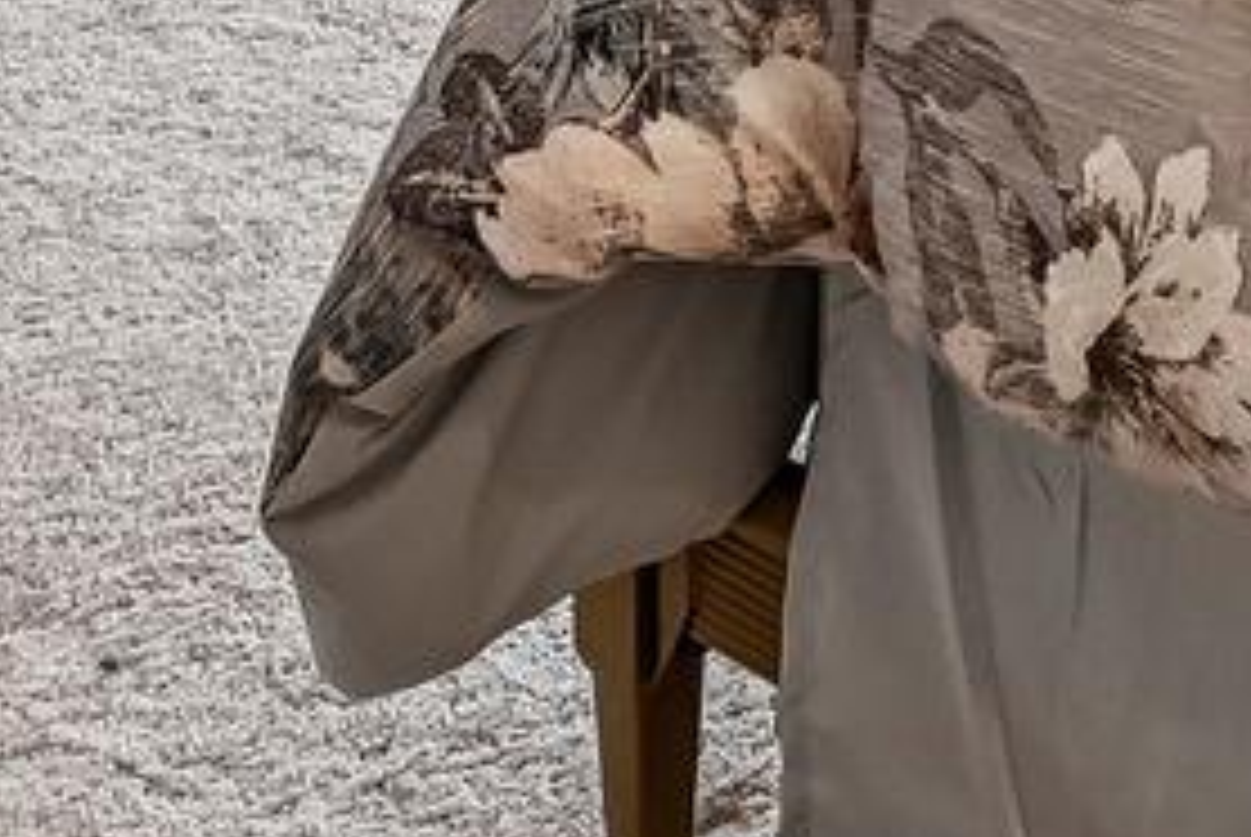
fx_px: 3583
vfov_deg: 9.5
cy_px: -1861
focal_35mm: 103
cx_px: 1755
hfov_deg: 18.1
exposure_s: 1/30
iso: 100
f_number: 8
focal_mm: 14
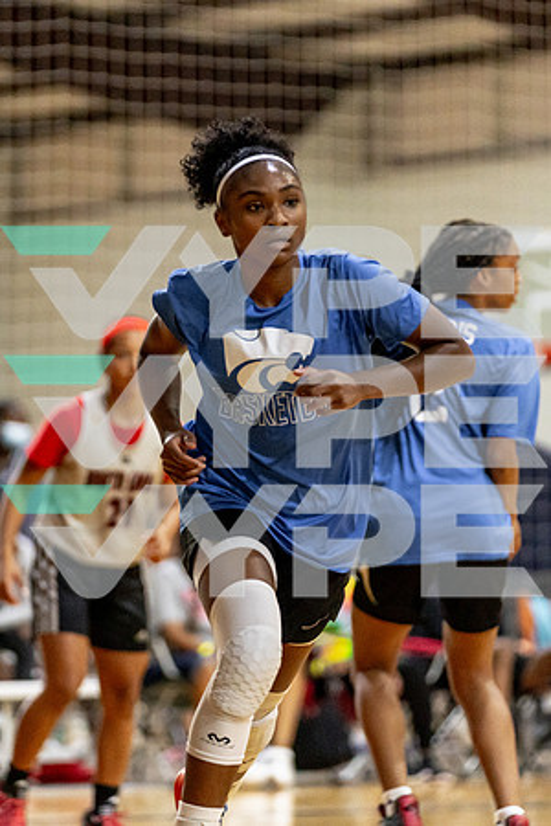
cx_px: 236
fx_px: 5441
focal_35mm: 237
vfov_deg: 8.7
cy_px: 413
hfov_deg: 5.8
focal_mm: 158
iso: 2500
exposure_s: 1/800
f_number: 2.8
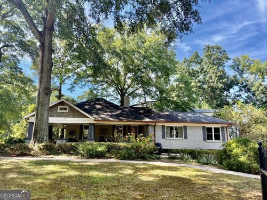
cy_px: 100
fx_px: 185
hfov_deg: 71.6
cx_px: 134
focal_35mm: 24
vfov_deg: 56.8
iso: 100
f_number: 1.78
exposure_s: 1/943
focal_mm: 6.76
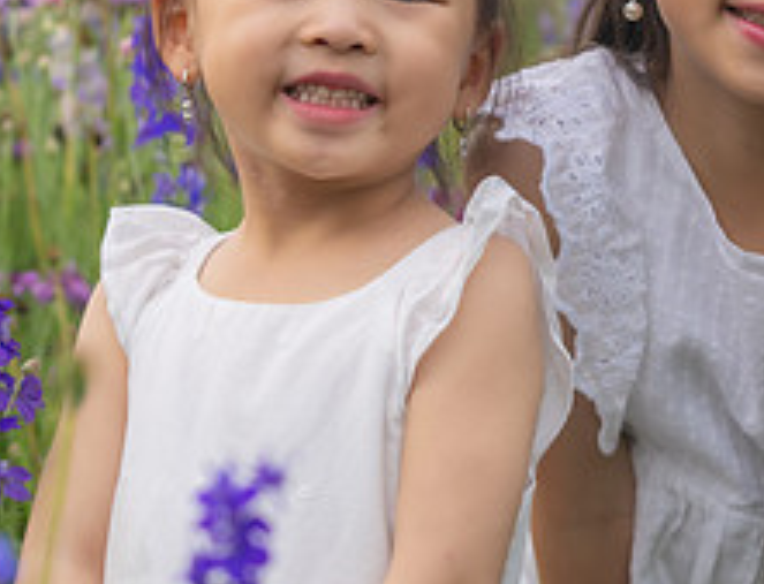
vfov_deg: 7.4
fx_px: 4490
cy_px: 85
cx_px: 707
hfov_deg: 9.7
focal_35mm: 202
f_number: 3.5
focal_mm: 70
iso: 200
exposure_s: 1/500
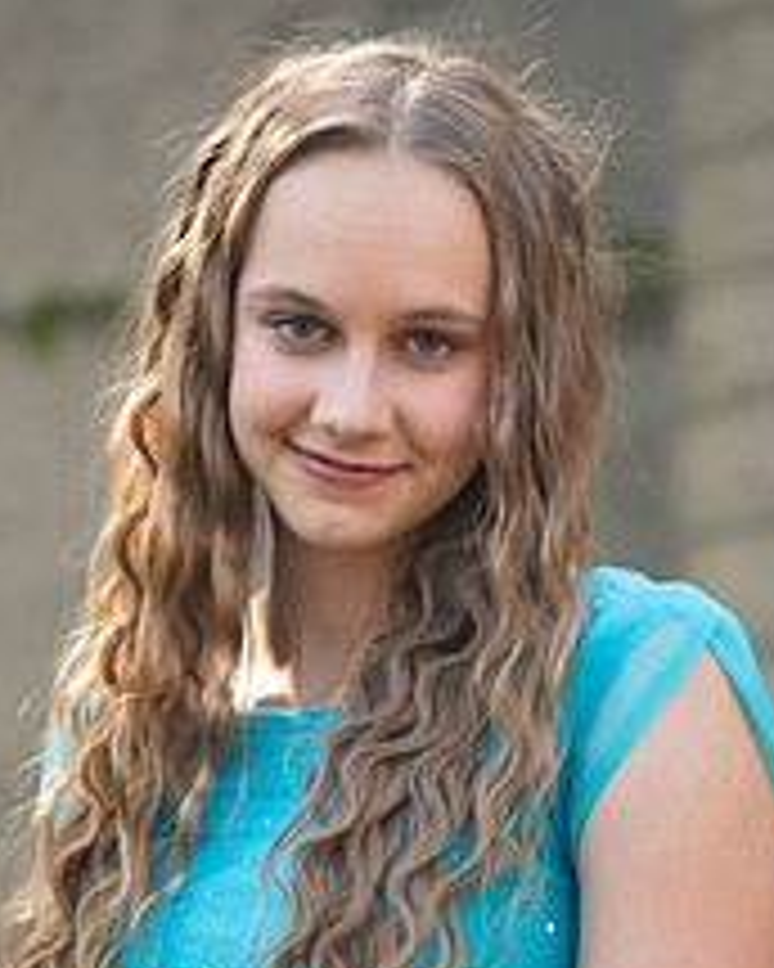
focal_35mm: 236
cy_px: 680
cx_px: 369
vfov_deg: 8.2
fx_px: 6758
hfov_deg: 6.6
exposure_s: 1/125
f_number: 4
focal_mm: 120
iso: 250
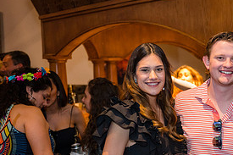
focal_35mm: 78
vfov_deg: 17.4
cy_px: 120
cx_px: 225
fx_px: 505
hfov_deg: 24.9
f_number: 2.8
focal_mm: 37
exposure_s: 1/125
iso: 2500
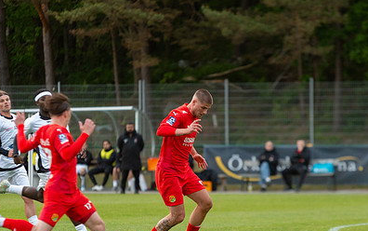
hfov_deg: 6.2
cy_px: 178
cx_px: 191
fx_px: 3412
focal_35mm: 340
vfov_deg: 3.9
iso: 2200
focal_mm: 200
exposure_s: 1/800
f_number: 3.2
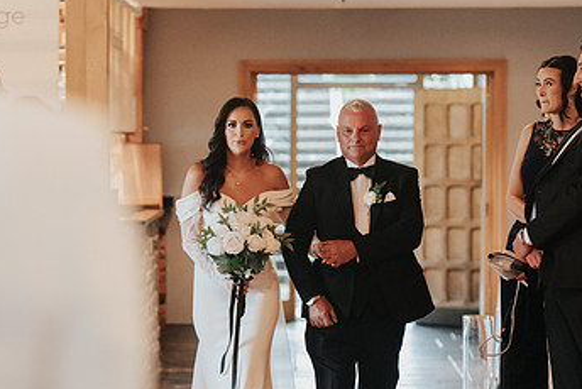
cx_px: 131
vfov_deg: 8.2
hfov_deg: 12.3
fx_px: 2702
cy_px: 241
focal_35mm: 167
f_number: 2
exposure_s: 1/200
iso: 2500
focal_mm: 85
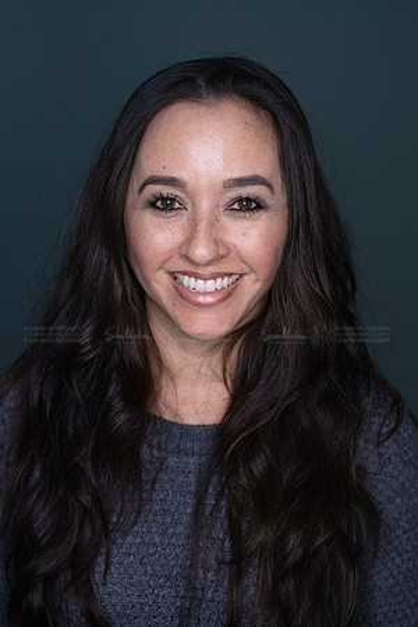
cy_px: 314
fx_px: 1480
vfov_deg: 23.9
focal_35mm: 85
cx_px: 209
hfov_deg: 16.1
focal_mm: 85
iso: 2000
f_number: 3.5
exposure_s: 1/250
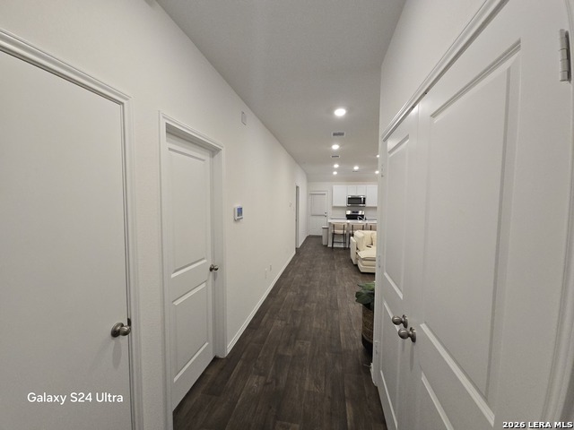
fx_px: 216
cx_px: 287
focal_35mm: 13
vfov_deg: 89.9
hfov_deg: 106.2
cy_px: 215
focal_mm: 2.2
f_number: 2.2
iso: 160
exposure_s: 1/60
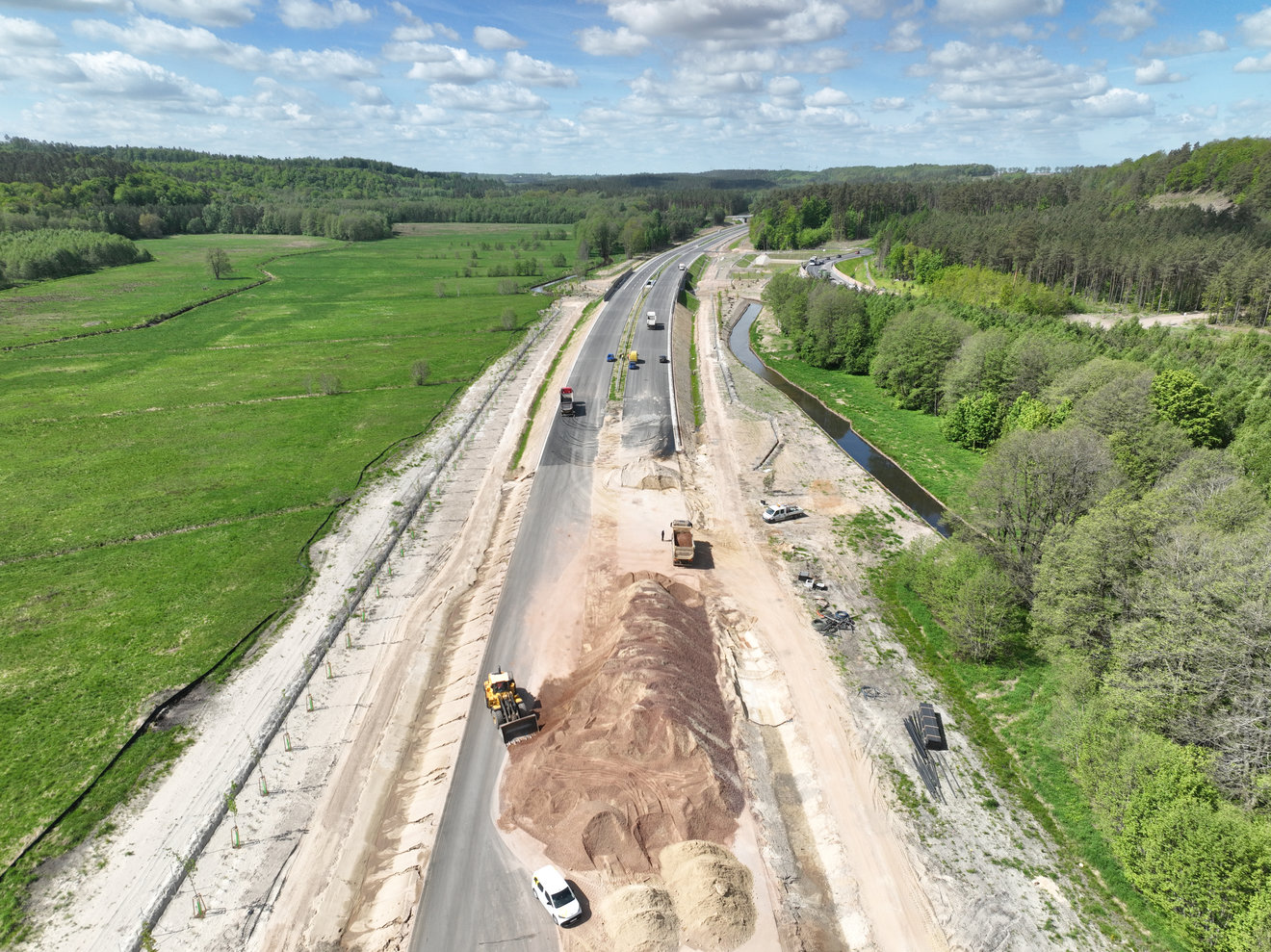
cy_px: 476
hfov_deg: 71.6
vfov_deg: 56.8
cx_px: 636
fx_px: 881
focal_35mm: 24
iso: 100
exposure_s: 1/1600
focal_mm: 12.29
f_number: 2.8
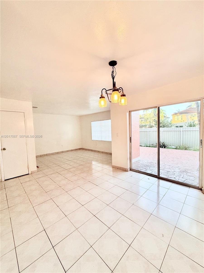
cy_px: 136
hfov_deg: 85.7
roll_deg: +2.2
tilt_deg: -3.8
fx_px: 110
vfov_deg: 102.1
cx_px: 102
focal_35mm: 14
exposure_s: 1/60
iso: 200
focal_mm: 2.22
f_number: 2.2
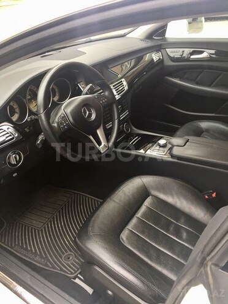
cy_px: 152
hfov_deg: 48.2
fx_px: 255
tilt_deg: -32.5
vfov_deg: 61.7
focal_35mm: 29
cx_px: 114
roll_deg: +2.6
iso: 40
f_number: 2.2
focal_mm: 4.15
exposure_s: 1/33
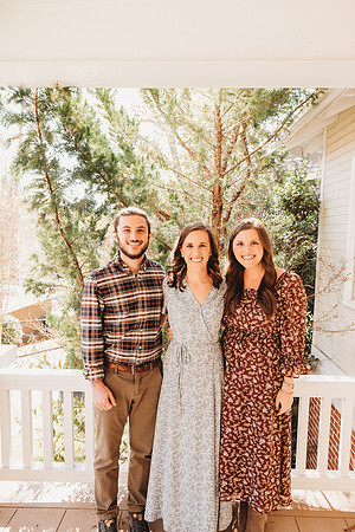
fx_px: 355
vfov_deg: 73.7
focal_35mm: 24
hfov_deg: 53.1
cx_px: 178
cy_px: 266
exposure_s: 1/200
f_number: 4.5
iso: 400
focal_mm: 24
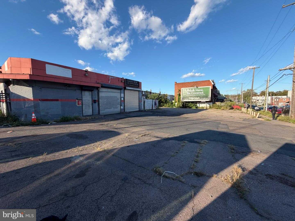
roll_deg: +0.6
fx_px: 119
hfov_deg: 102.1
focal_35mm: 14
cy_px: 110
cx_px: 148
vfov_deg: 85.7
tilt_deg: -3.5
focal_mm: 2.22
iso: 40
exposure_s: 1/770
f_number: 2.2
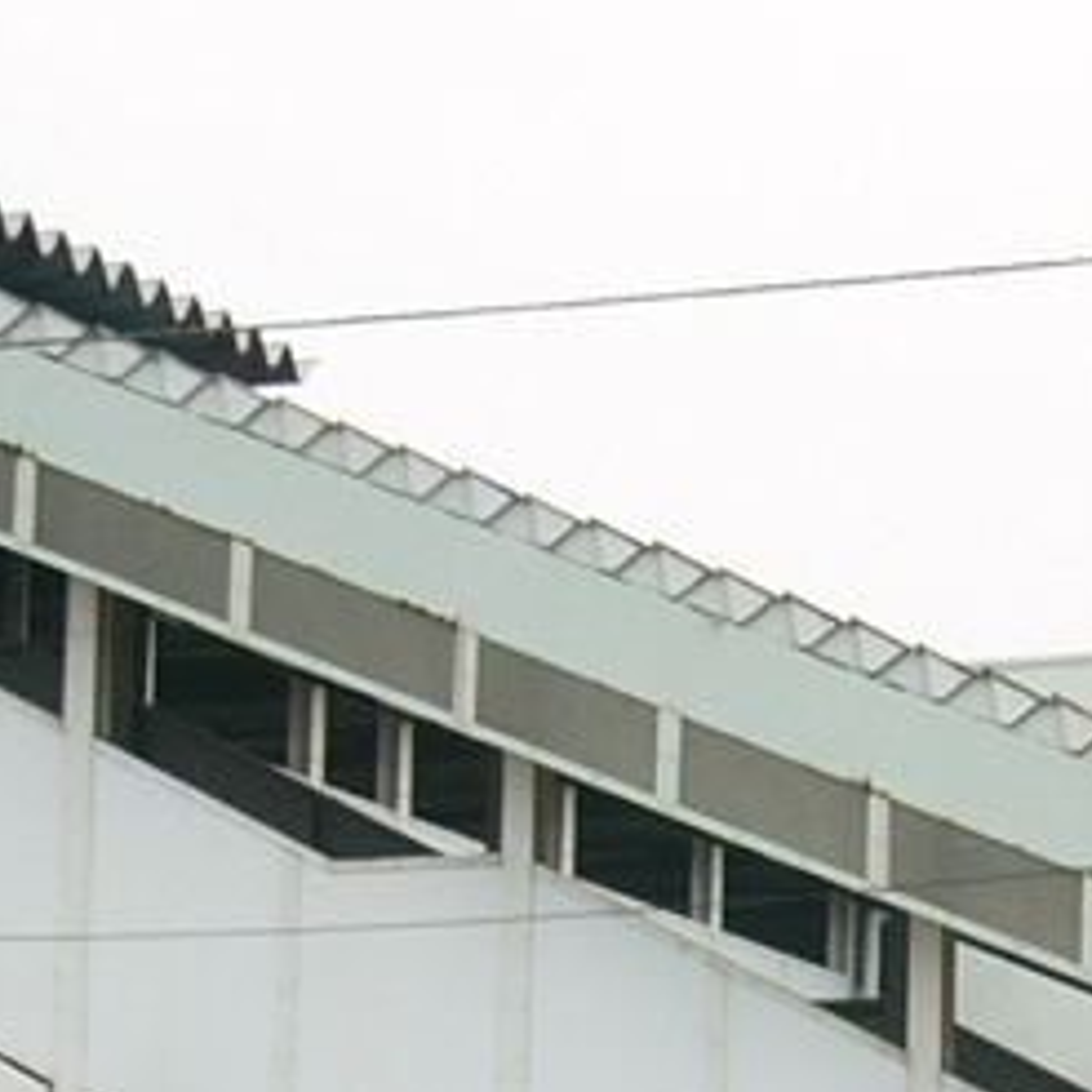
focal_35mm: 179
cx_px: 977
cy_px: 1332
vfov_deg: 9.6
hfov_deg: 9.7
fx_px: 6389
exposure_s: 1/320
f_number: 2.9
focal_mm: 6.5
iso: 50
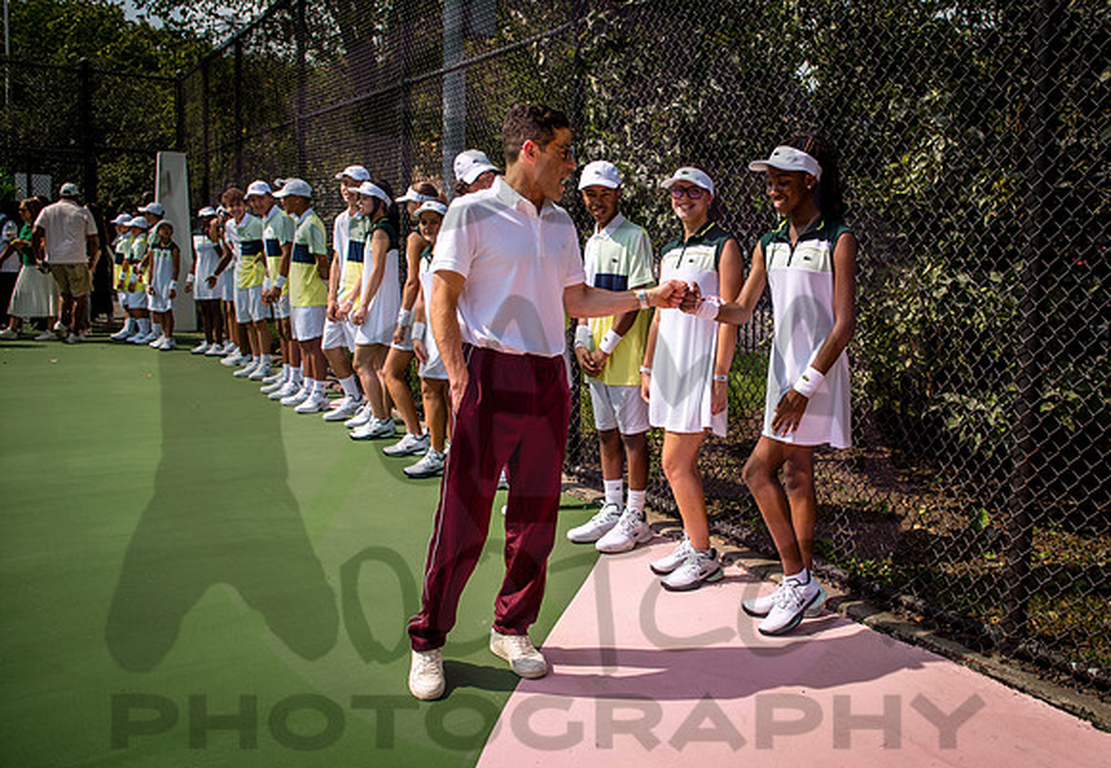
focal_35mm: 29
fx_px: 895
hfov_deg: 63.0
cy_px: 321
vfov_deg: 46.3
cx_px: 671
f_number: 4
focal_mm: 24
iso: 100
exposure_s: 1/1250
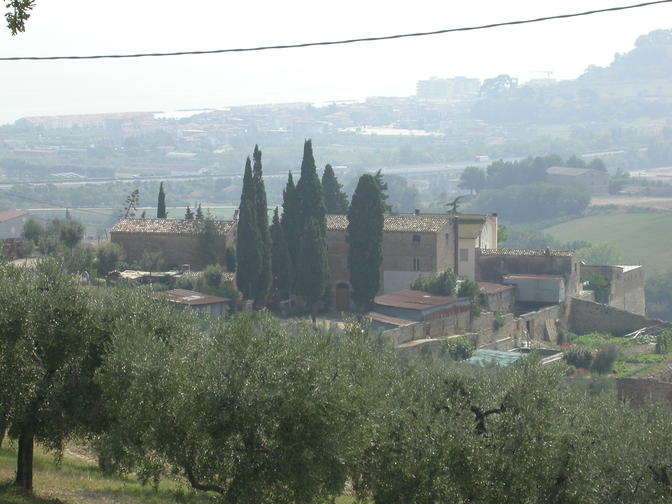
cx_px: 336
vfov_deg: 9.6
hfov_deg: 12.8
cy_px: 252
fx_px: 2990
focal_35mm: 154
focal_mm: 32
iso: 100
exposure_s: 1/336
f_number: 6.5
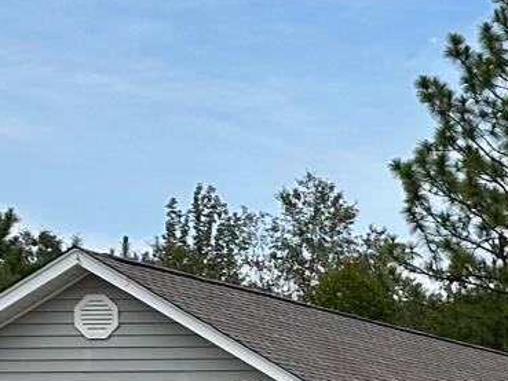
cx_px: 1319
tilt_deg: -1.2
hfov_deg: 11.6
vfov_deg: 10.9
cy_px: 582
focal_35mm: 131
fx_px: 1923
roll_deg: -0.1
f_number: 1.78
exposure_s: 1/4016
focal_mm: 6.86
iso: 80
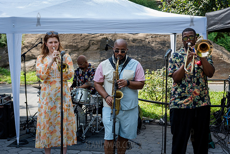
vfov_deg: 24.6
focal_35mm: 55
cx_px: 115
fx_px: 351
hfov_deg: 36.2
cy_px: 77
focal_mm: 55
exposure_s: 1/500
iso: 250
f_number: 4
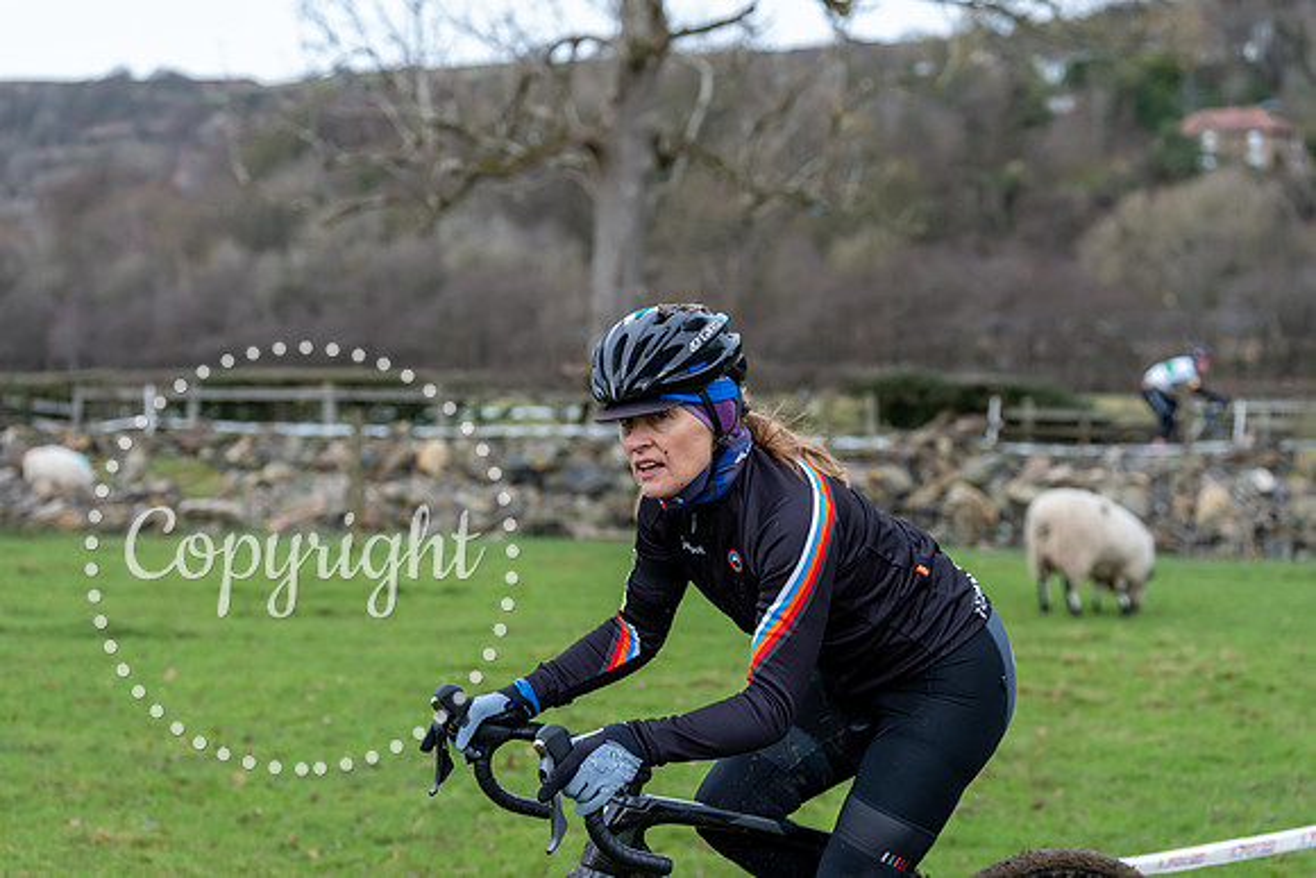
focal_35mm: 70
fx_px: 2559
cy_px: 439
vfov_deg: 19.5
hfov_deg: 28.8
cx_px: 658
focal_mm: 70
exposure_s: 1/1000
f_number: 3.5
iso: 2000
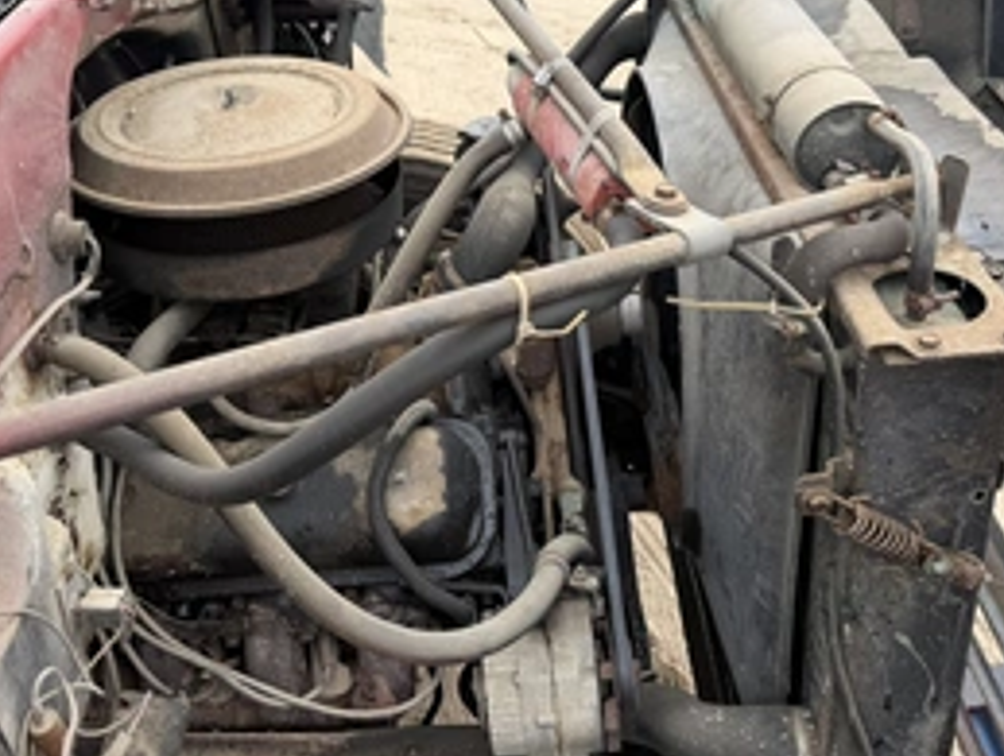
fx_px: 1075
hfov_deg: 49.9
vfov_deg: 38.1
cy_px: 225
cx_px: 430
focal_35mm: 37
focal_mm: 6.76
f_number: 1.78
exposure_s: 1/831
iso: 80
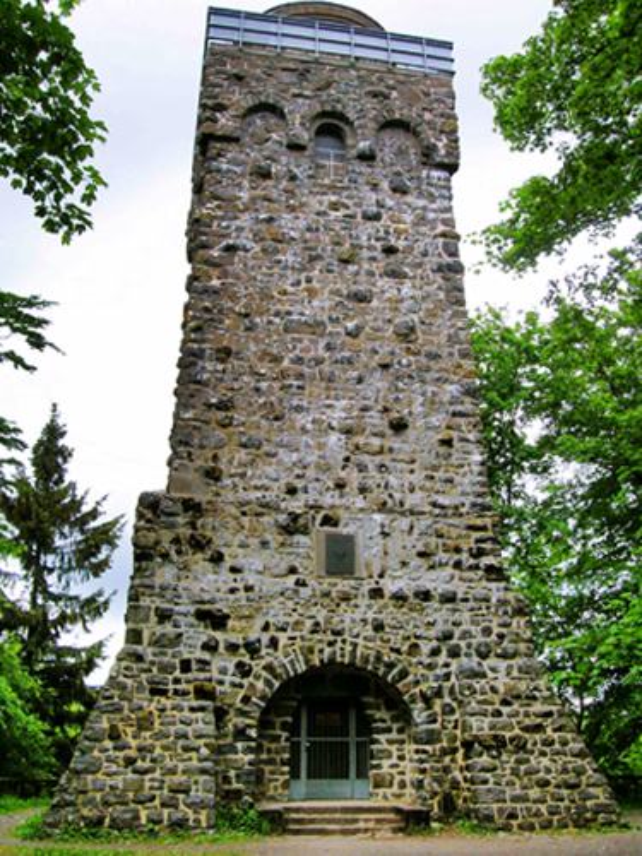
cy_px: 428
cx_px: 321
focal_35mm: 34
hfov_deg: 41.8
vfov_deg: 54.0
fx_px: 841
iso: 50
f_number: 4.9
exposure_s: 1/105
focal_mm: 5.7
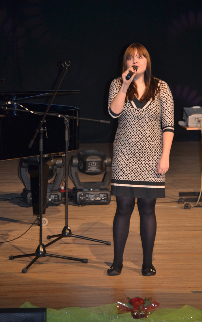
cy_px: 161
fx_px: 1686
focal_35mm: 192
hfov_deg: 6.9
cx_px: 107
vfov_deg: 10.9
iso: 800
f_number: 4.8
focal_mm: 125
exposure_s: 1/60
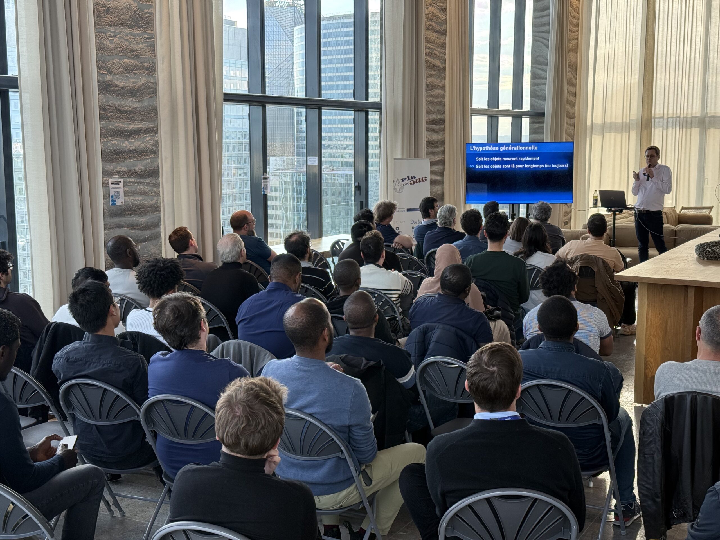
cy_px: 270
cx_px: 360
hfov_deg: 39.7
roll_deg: +0.2
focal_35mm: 48
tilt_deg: -8.3
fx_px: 998
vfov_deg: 30.3
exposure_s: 1/173
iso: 80
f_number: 1.78
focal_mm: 6.76
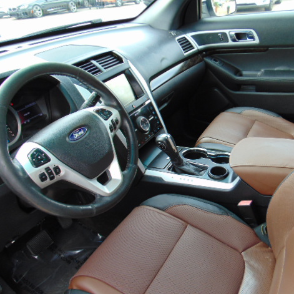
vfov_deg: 54.0
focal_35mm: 30
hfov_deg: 53.4
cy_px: 149
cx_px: 185
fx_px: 288
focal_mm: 4.5
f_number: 3
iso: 80
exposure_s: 1/50
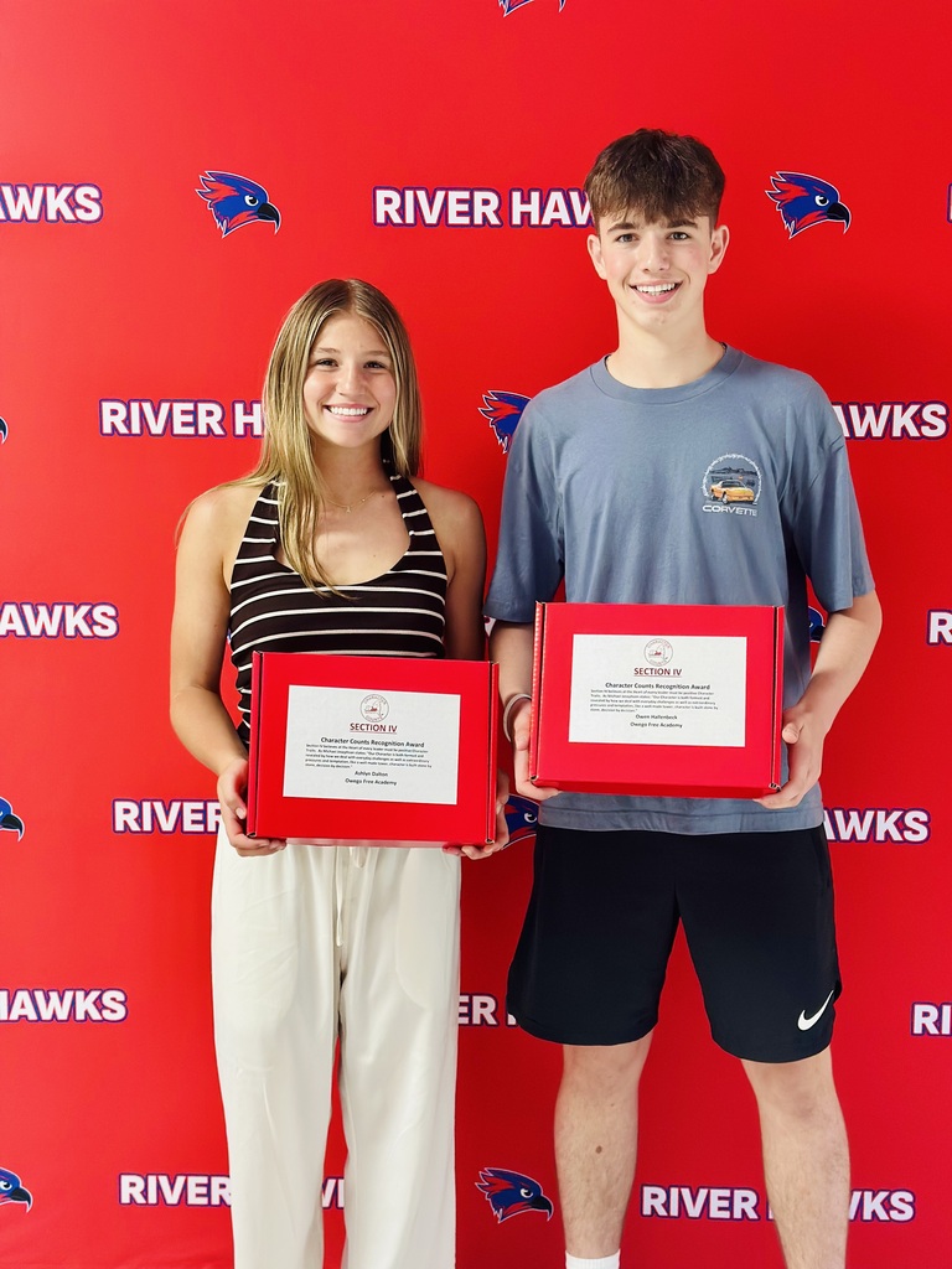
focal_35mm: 48
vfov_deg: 39.7
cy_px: 634
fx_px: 1760
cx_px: 476
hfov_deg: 30.3
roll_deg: -1.3
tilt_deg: -7.9
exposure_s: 1/60
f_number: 1.78
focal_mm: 6.86
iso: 320
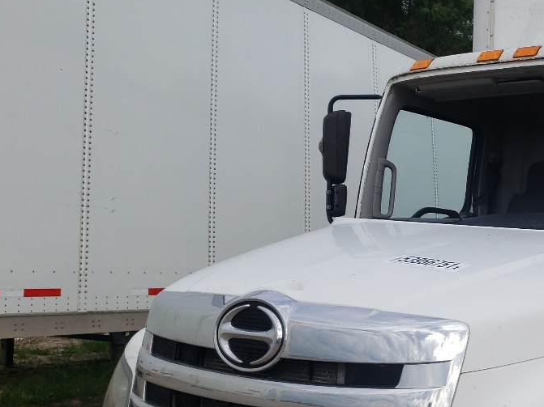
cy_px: 299
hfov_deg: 28.7
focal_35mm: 62
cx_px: 576
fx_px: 974
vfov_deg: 23.4
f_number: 1.5
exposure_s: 1/5000
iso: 50
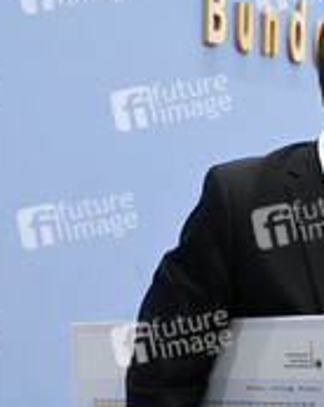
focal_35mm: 159
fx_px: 1909
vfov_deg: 12.1
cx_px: 344
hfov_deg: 9.6
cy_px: 280
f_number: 5.6
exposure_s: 1/400
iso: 4000
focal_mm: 65
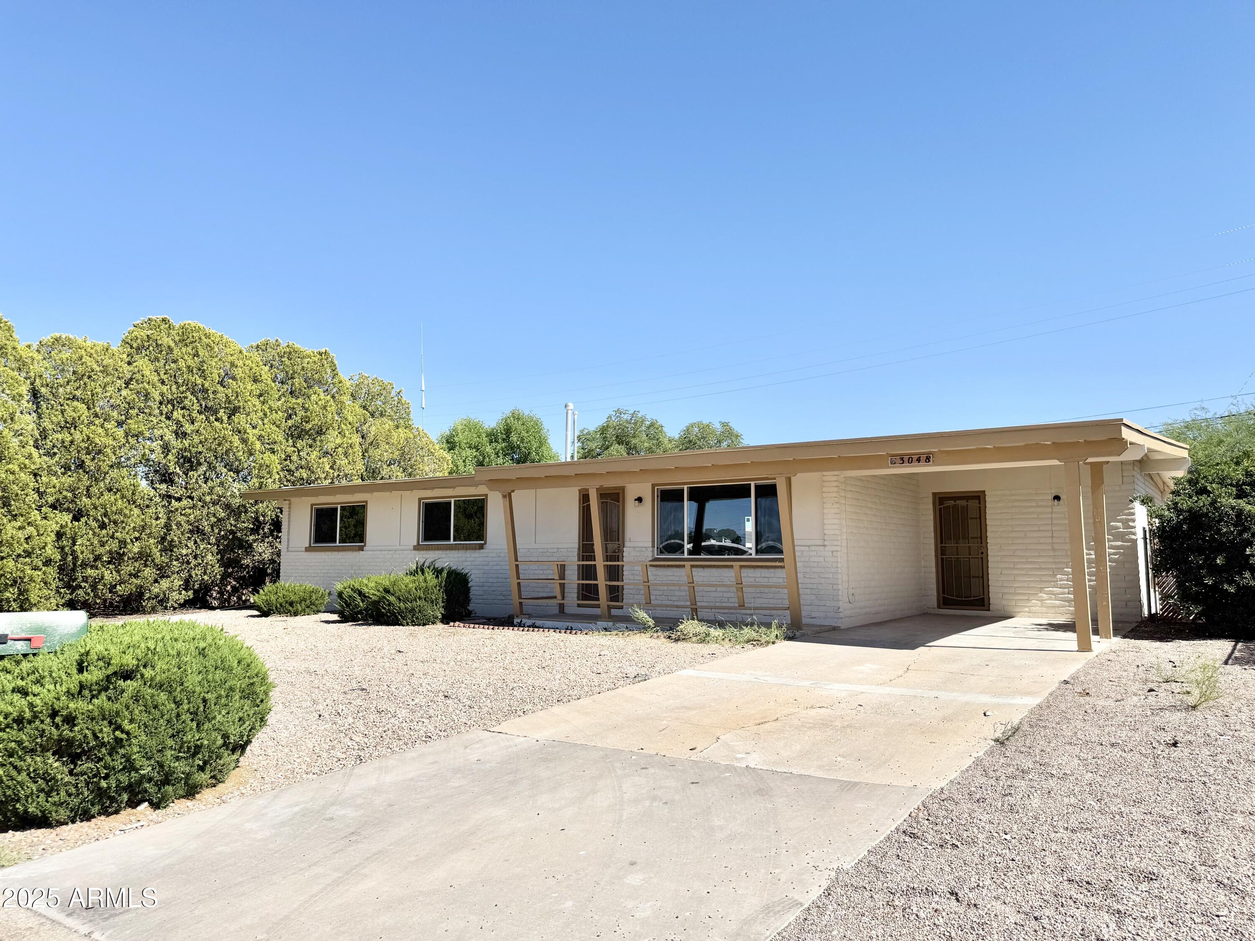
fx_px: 870
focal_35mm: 24
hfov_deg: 71.6
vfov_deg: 56.8
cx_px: 628
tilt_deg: +5.1
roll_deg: -0.4
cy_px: 470
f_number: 1.78
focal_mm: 6.76
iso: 80
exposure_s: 1/5814
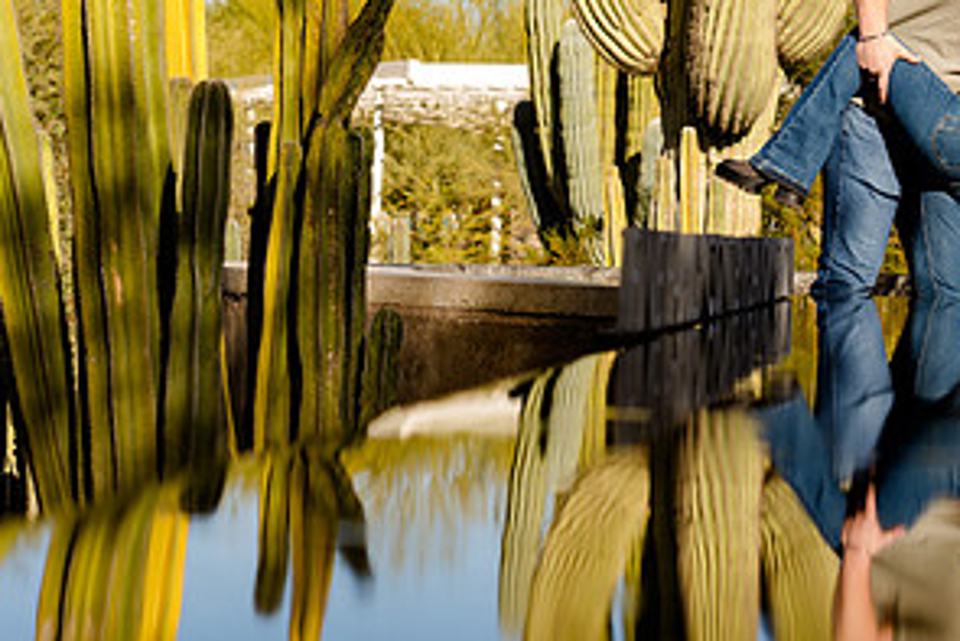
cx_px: 674
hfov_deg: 18.5
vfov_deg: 12.4
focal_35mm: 110
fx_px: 2935
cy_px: 164
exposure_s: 1/320
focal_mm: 56
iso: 50
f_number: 4
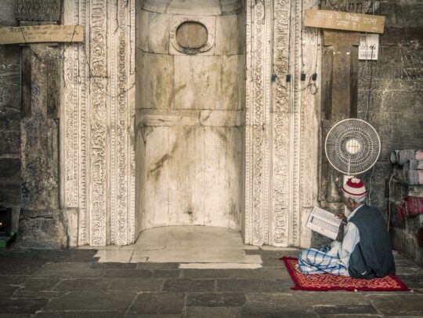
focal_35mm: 64
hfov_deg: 30.3
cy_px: 159
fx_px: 782
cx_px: 212
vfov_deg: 22.9
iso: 250
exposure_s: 1/60
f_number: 5.6
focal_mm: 32
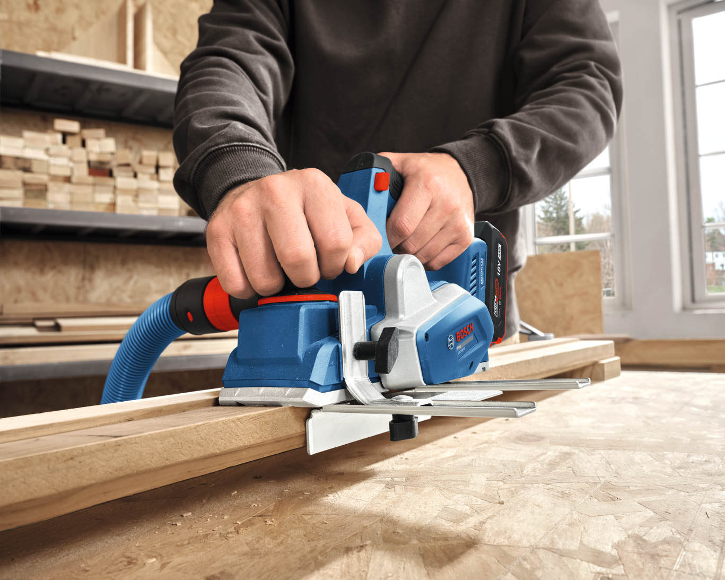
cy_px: 290
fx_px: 644
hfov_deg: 58.7
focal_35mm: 30
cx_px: 343
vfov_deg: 48.5
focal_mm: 35
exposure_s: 1/125
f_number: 11
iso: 400
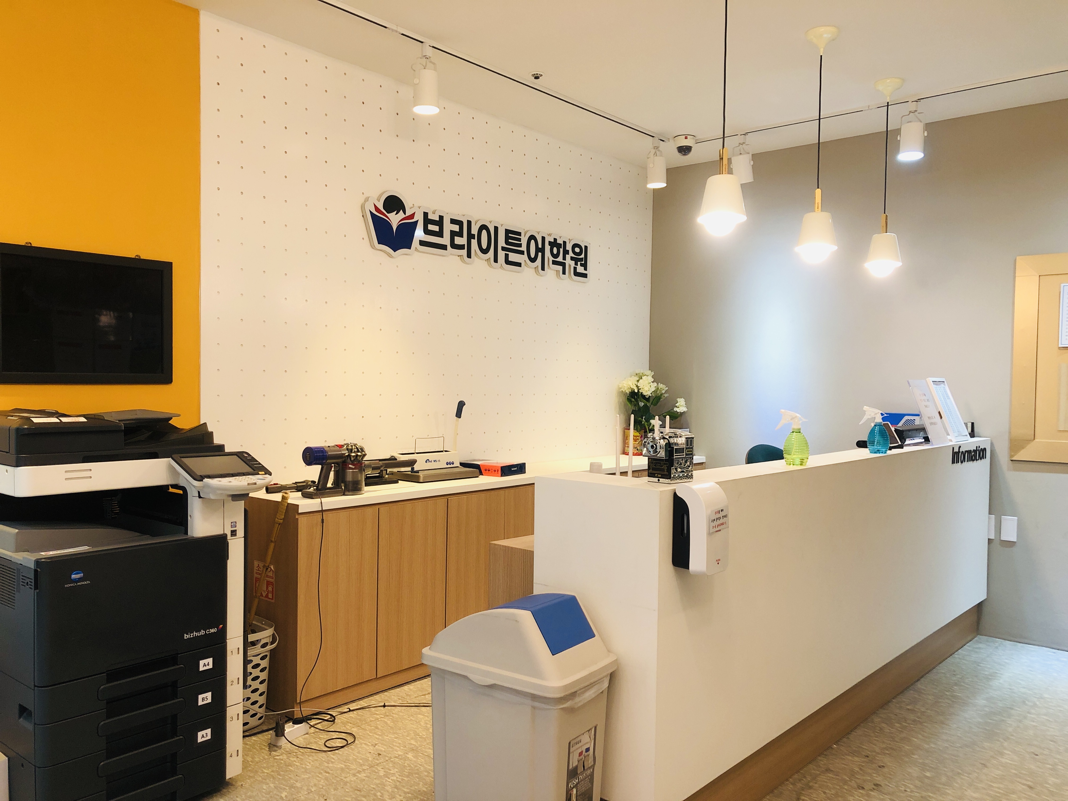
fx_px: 864
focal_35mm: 28
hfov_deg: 63.4
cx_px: 534
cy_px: 400
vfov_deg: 49.7
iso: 20
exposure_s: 1/30
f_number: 1.8
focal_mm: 3.99
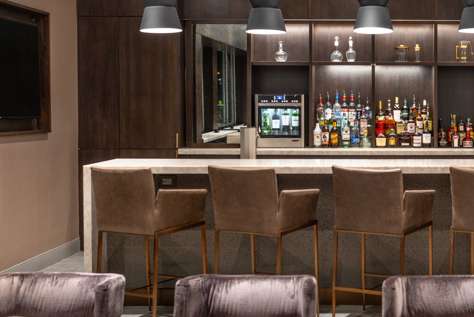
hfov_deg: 36.0
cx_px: 354
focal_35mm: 54
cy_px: 202
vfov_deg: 25.0
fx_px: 711
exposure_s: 1/4
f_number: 8
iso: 200
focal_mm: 35
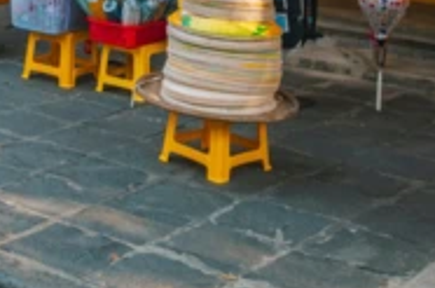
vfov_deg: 13.2
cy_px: -153
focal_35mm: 97
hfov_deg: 19.9
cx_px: -80
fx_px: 1169
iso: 200
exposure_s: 1/250
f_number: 4
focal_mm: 20
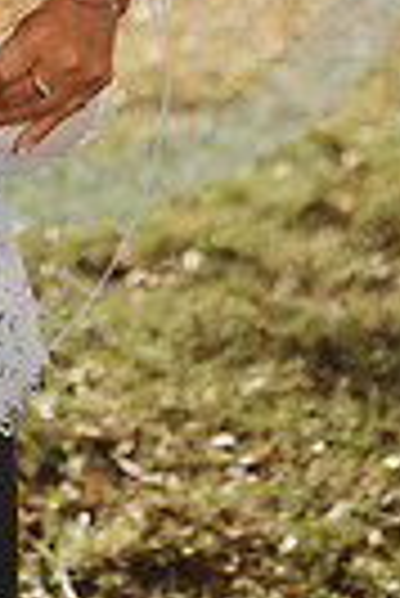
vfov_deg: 10.7
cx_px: -45
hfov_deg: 7.4
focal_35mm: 186
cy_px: -283
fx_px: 3092
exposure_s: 1/1000
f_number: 2.8
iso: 100
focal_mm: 55
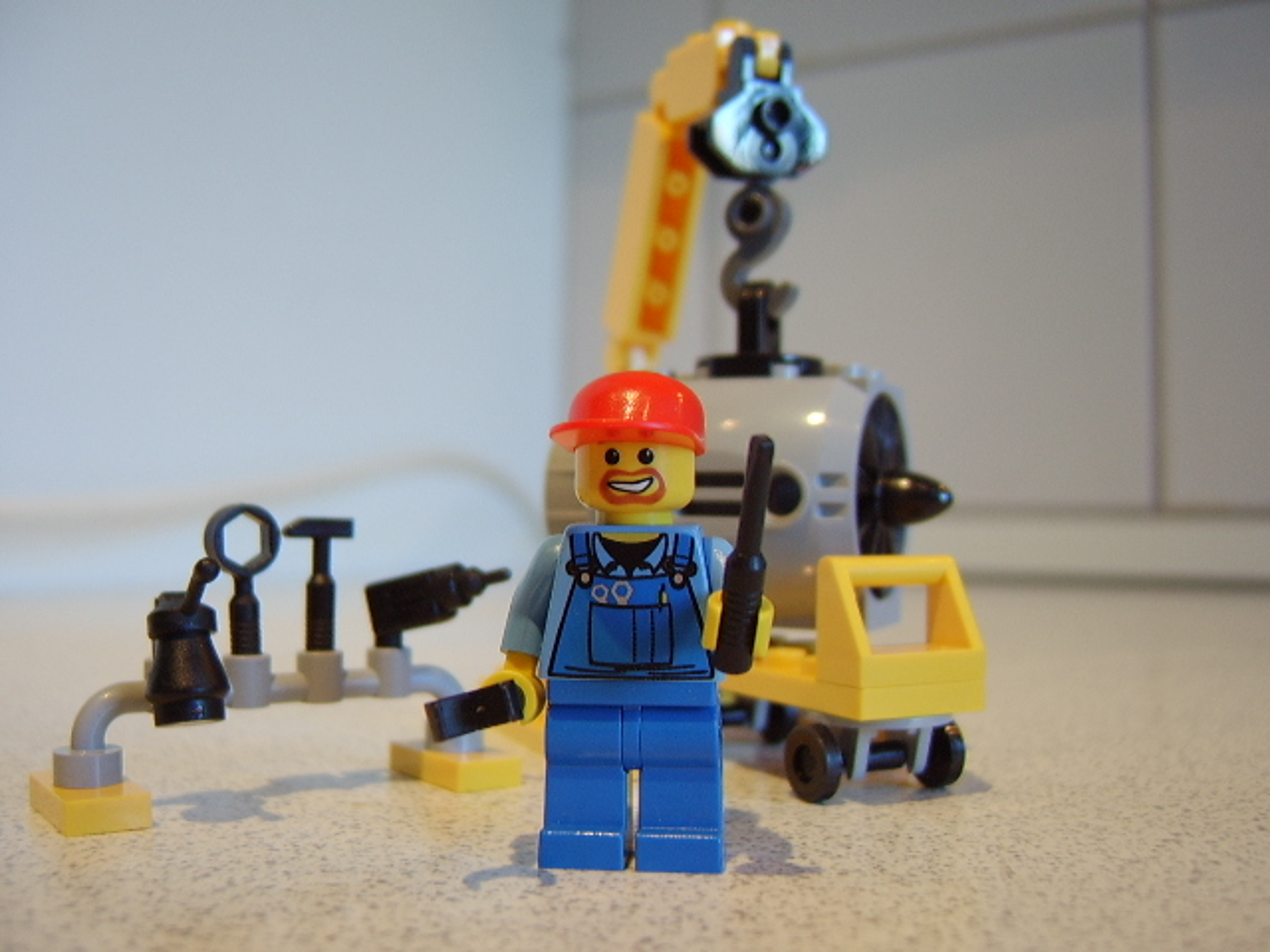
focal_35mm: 31
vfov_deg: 45.4
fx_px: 1137
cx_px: 635
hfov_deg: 58.4
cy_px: 476
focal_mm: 8.13
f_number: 2.7
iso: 100
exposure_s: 1/24
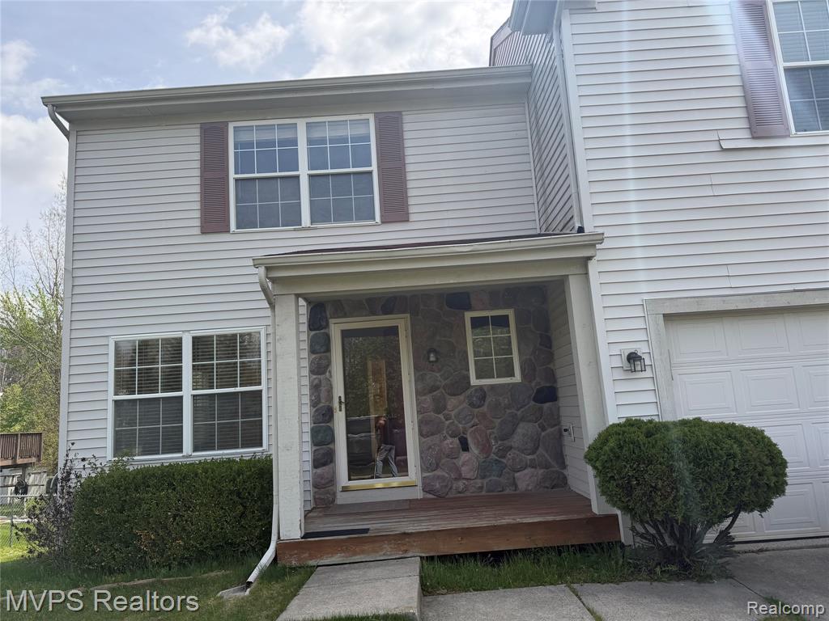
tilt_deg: +9.0
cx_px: 414
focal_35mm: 24
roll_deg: +3.1
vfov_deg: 56.8
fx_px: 575
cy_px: 310
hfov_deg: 71.6
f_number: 1.78
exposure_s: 1/3584
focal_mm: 6.76
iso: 100
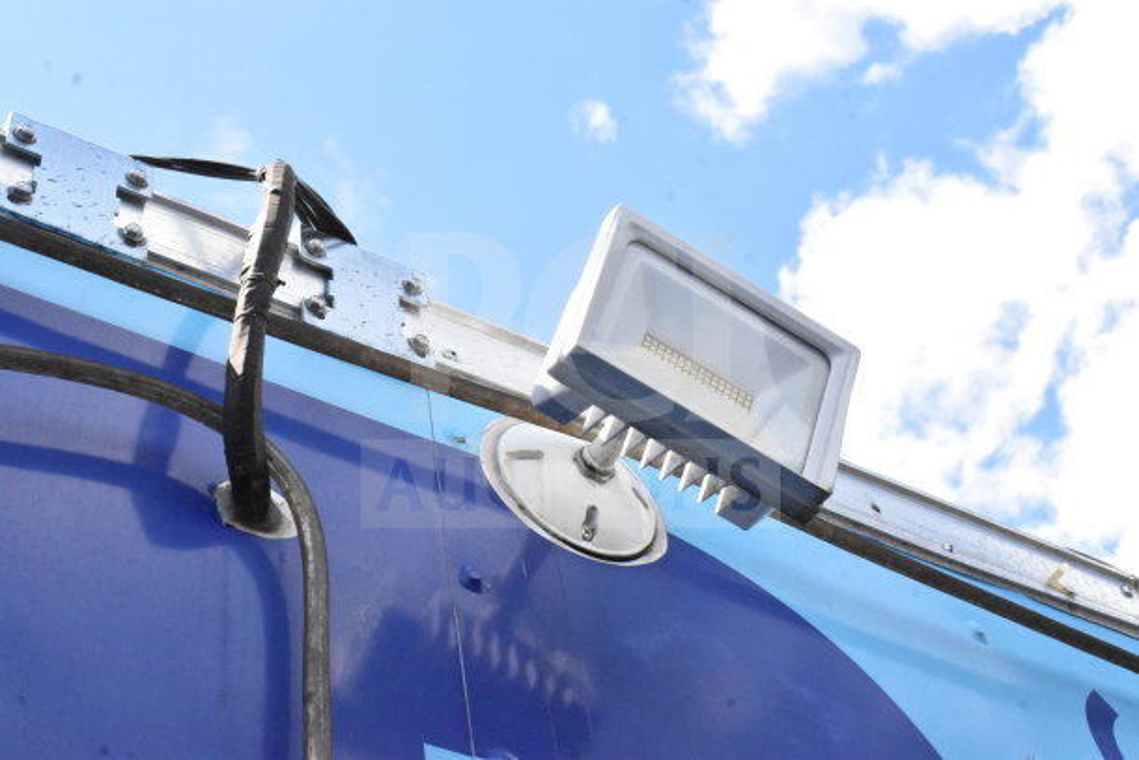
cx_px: 570
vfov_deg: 23.8
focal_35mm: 57
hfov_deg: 35.0
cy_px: 380
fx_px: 1804
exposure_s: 1/1250
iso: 6400
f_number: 18
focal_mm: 38
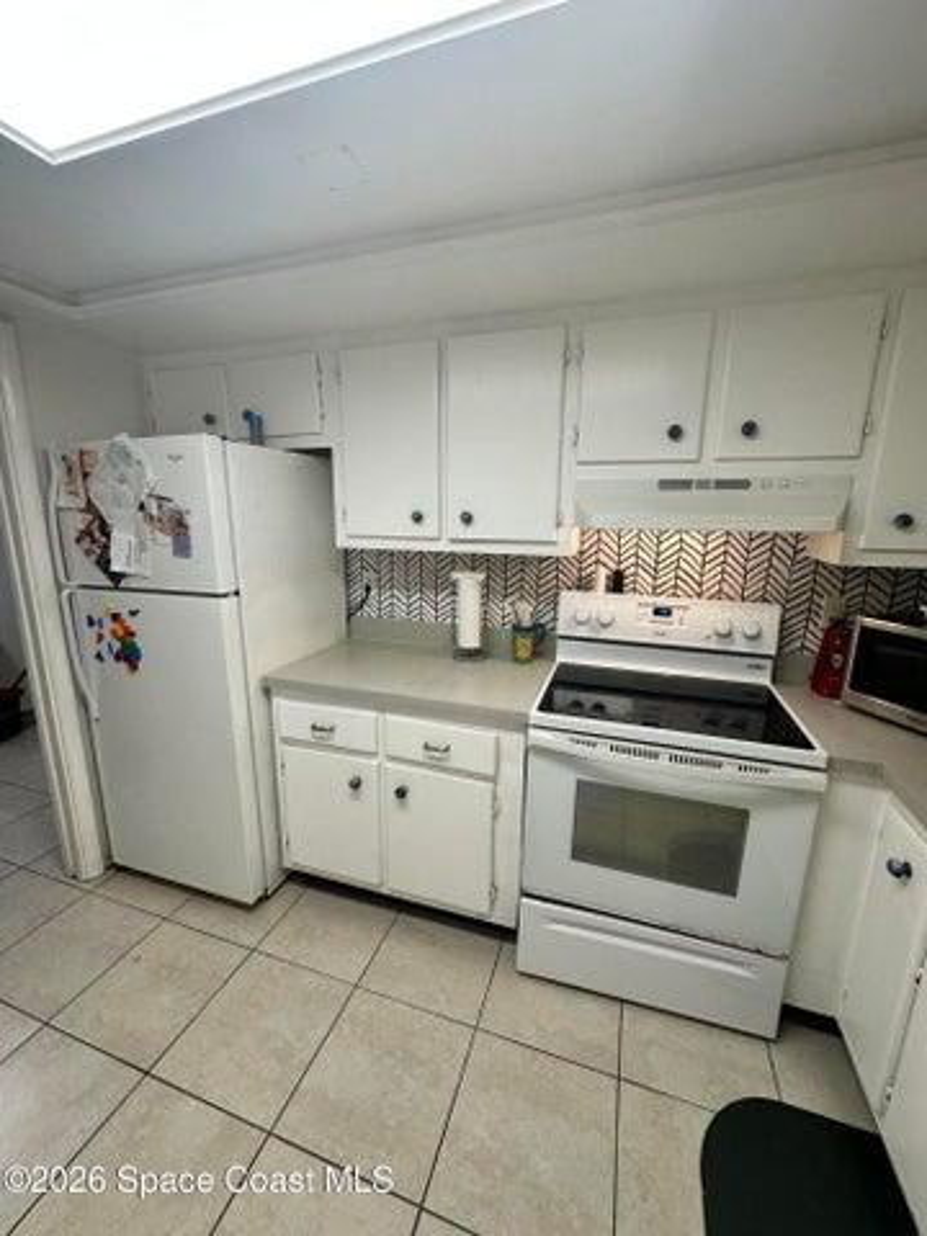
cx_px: 464
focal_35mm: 14
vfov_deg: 102.1
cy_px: 618
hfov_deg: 85.7
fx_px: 500
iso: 100
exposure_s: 1/120
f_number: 2.2
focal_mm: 2.22
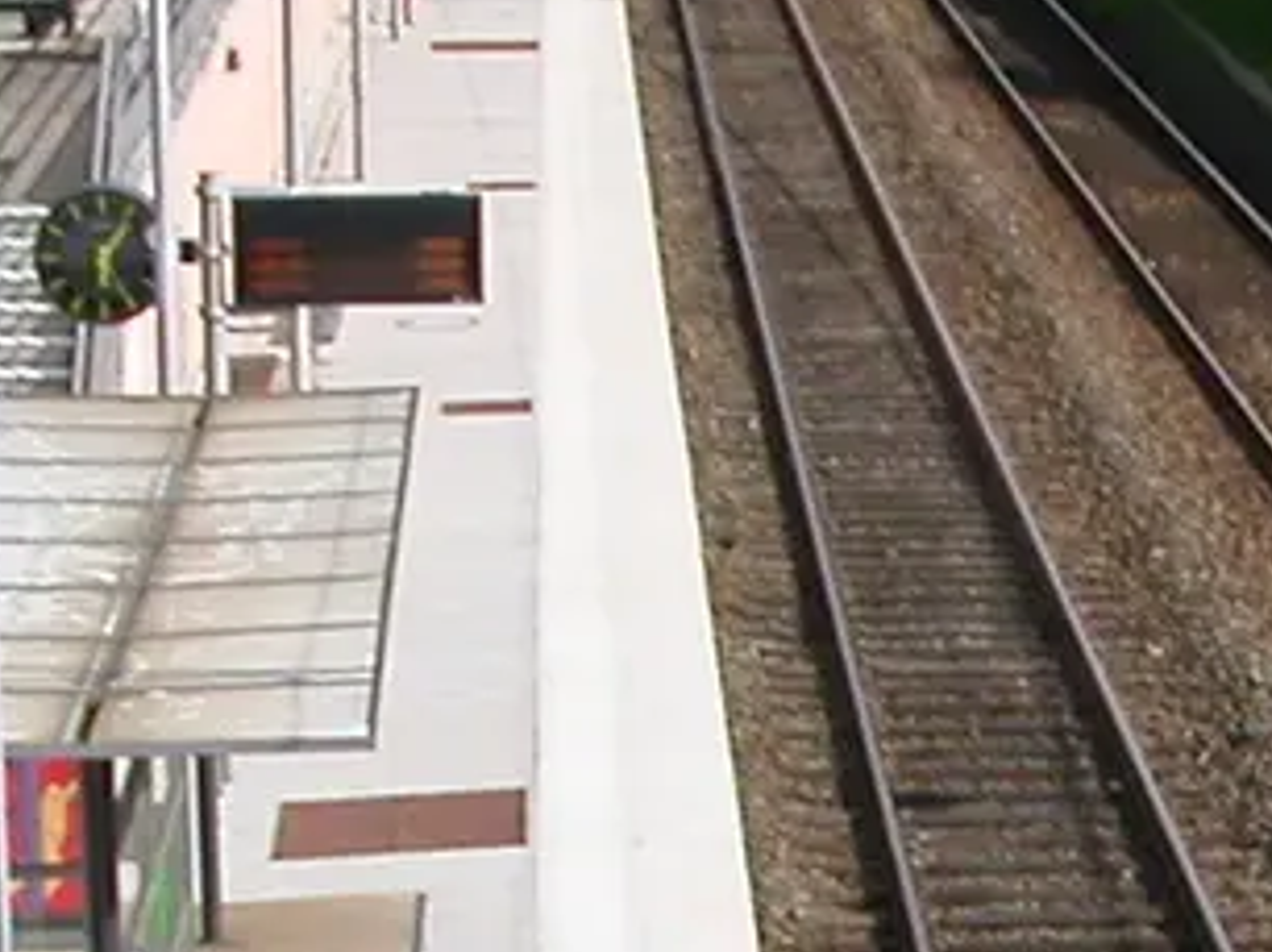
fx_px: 5691
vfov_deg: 9.4
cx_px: 1696
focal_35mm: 155
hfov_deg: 12.3
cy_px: 1201
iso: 100
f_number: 4.5
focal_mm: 5.6
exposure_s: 1/591
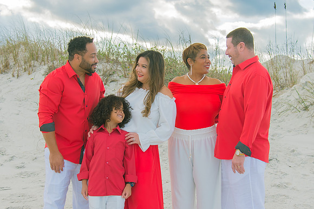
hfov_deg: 24.4
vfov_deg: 16.4
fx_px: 726
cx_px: 158
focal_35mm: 83
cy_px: 111
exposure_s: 1/200
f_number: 4
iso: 100
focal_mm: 34
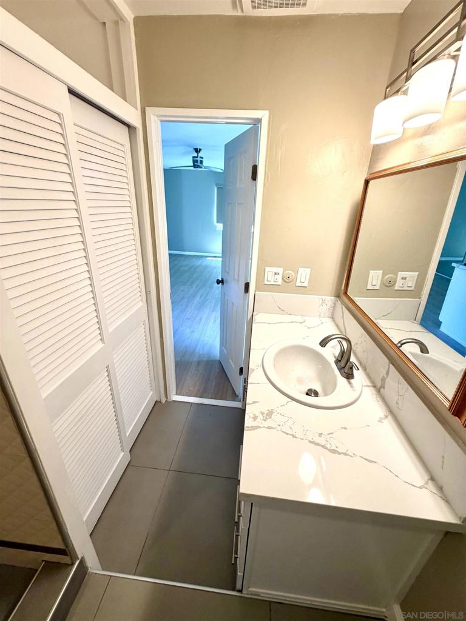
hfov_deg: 85.7
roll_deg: +0.5
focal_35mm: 14
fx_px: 251
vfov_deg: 102.1
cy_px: 310
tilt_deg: -21.0
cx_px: 233
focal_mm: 2.22
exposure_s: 1/120
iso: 160
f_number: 2.2
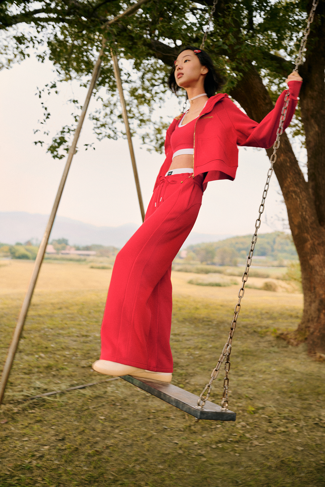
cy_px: 244
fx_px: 399
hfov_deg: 44.3
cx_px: 162
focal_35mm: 30
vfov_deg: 62.8
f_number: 2.8
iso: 64
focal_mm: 29.5
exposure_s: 1/80
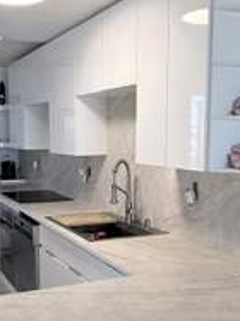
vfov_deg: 39.5
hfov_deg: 29.9
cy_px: 189
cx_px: 74
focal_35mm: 48
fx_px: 444
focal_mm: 2.22
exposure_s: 1/120
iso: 200
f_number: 2.2
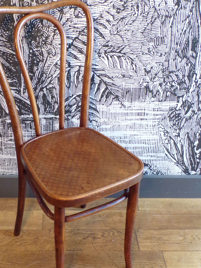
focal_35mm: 45
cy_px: 149
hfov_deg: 31.8
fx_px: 348
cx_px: 61
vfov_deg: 42.0
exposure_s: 1/12
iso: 400
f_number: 3.2
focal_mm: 5.8
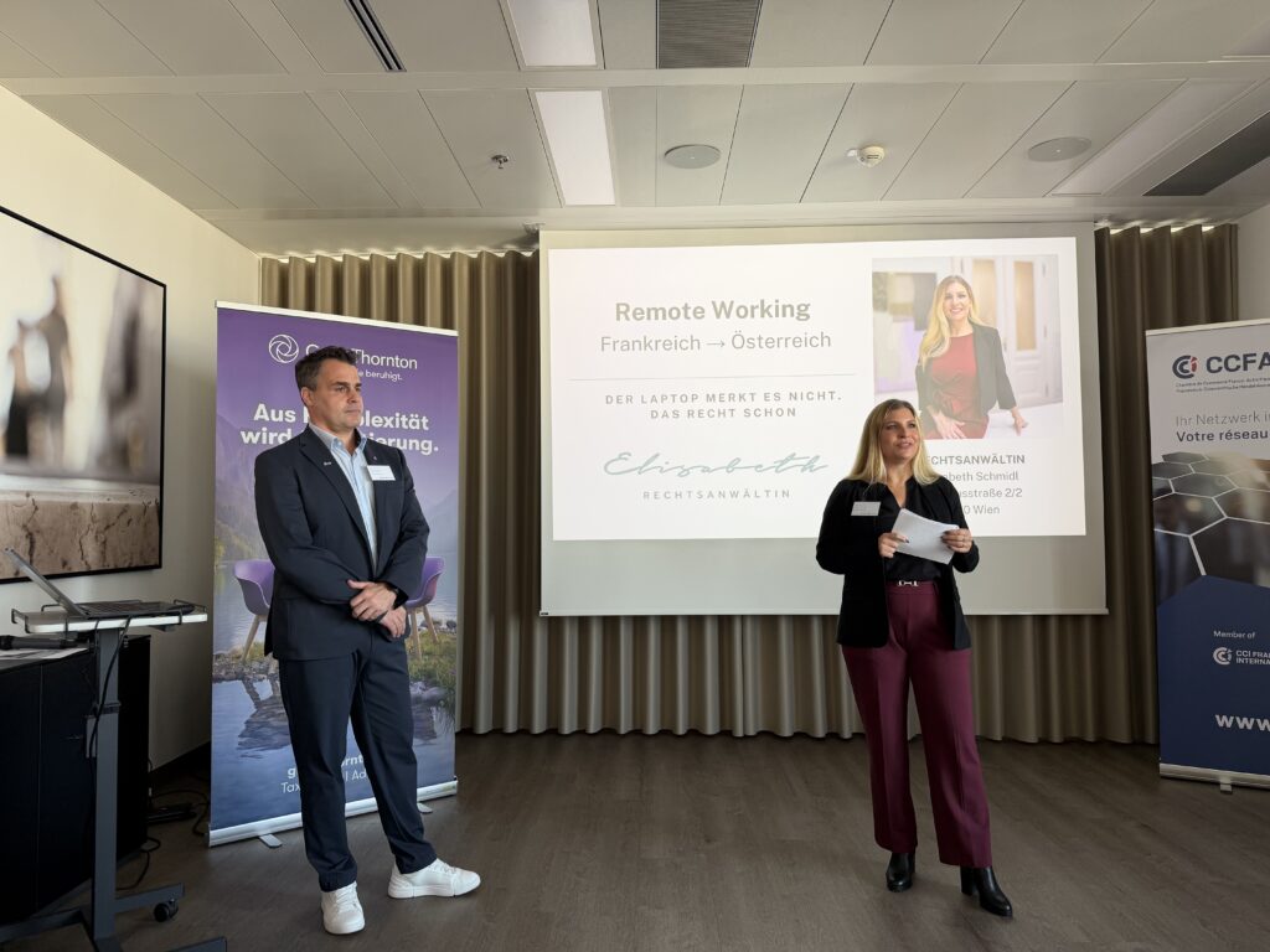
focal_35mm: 24
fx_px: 881
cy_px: 476
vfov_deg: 56.8
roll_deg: +0.7
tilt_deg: +2.4
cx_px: 635
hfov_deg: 71.6
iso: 80
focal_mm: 6.76
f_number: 1.78
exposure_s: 1/90
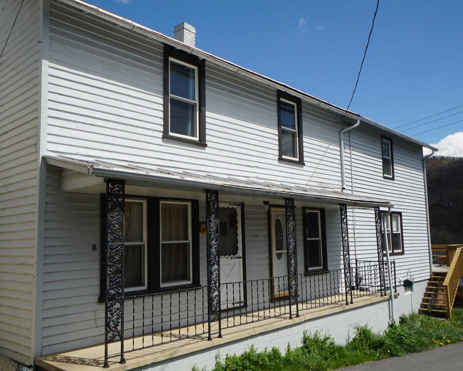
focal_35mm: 31
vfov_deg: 47.1
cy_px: 193
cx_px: 245
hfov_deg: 57.1
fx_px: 425
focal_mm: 16
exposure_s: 1/160
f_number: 11
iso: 100
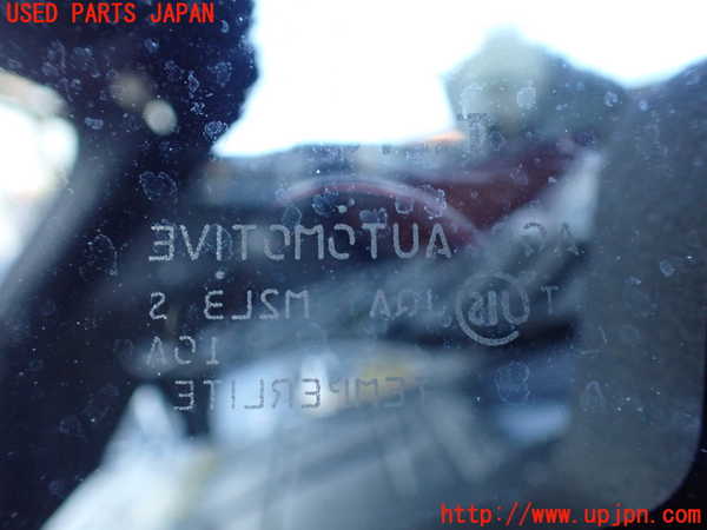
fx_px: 613
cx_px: 354
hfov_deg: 60.0
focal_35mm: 30
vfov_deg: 46.8
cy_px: 265
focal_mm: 5.4
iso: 800
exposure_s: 1/30
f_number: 2.3
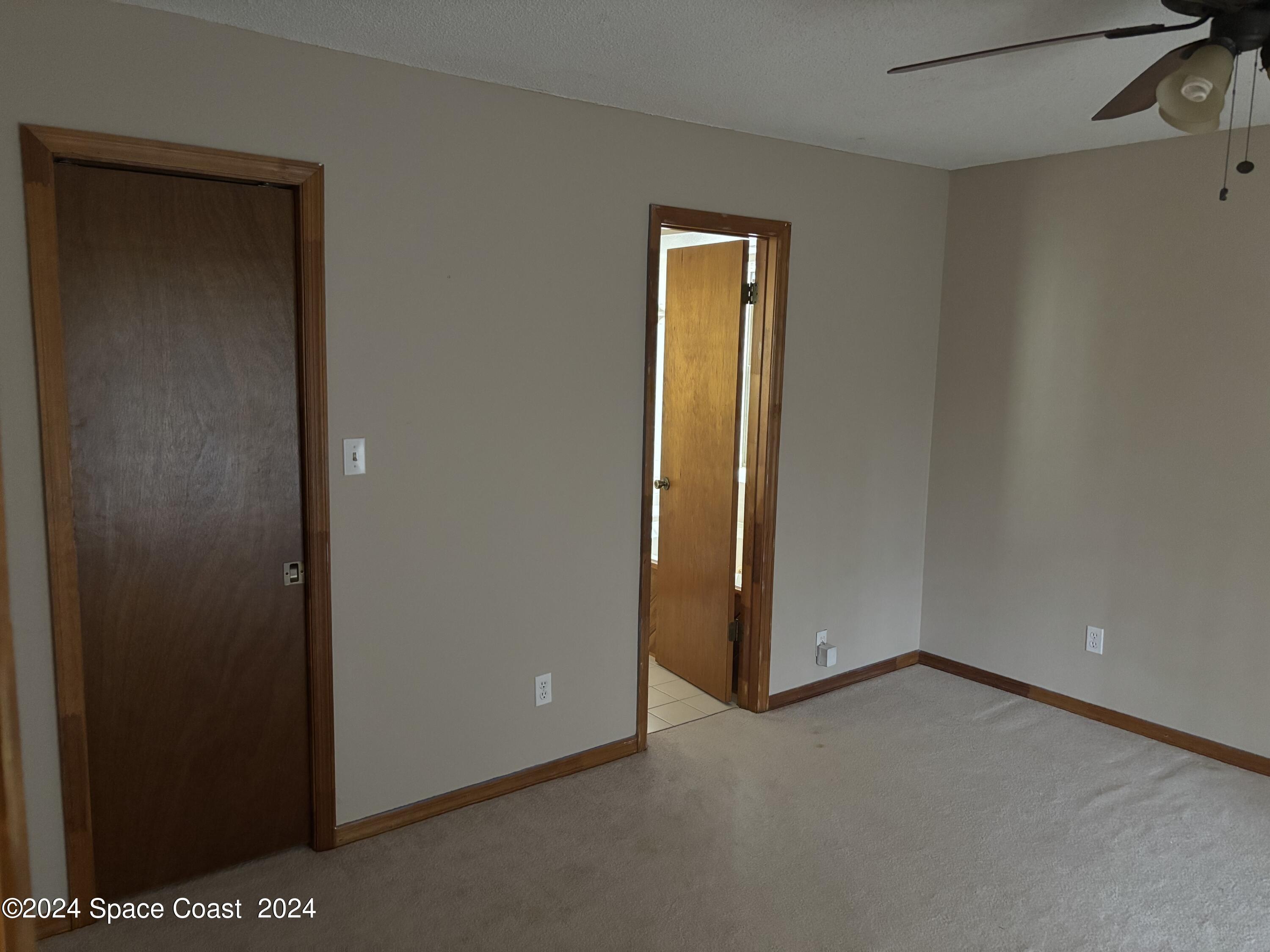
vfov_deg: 53.1
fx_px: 954
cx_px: 635
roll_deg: -1.1
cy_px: 476
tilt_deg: -8.9
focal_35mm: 26
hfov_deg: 67.3
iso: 800
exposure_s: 1/30
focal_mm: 5.96
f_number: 1.6
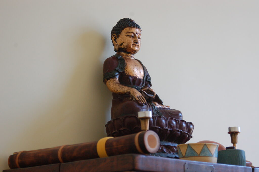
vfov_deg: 15.2
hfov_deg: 22.6
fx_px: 647
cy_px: 86
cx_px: 130
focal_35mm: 90
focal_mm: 60
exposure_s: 1/80
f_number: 4.8
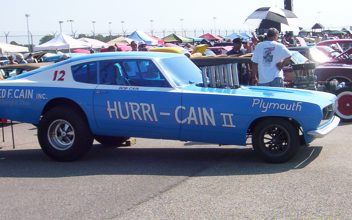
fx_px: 633
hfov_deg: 31.0
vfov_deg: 19.7
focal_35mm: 66
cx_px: 150
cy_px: 105
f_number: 5.97
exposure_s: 1/519
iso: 100
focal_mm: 7.88
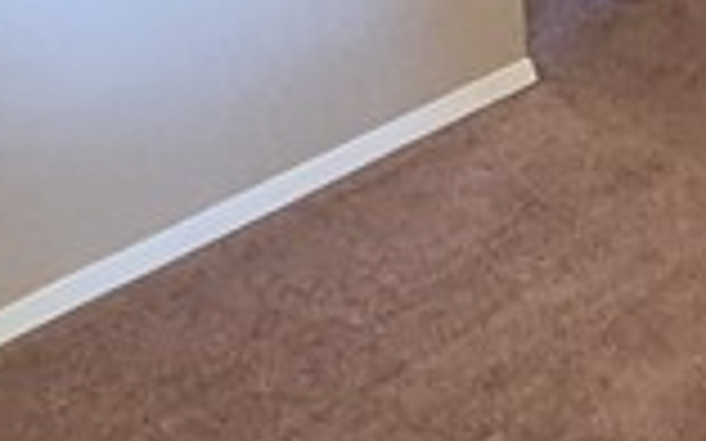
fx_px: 1731
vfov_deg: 14.3
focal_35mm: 90
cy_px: 27
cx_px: 580
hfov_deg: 22.7
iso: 1250
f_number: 2.2
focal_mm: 1.74
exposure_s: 1/60
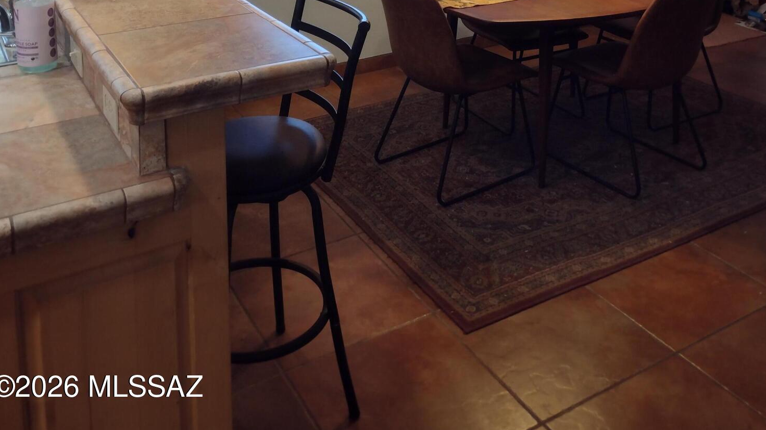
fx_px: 812
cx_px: 381
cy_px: -86
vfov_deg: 26.4
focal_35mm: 40
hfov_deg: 50.5
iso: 107
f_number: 1.7
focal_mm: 4.71
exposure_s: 1/60
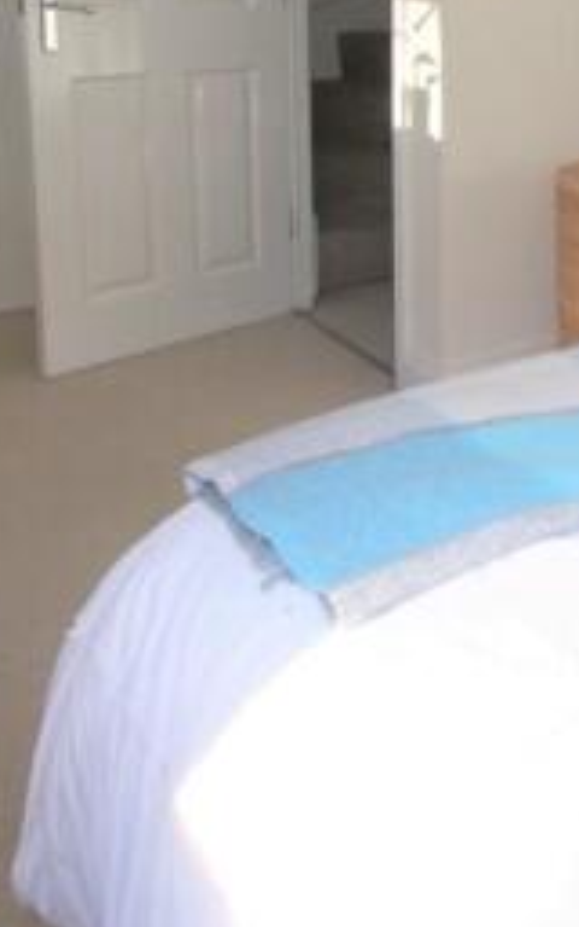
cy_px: 165
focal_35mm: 39
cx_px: 603
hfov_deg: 30.1
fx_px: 985
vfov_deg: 47.2
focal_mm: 10
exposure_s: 1/160
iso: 160
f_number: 4
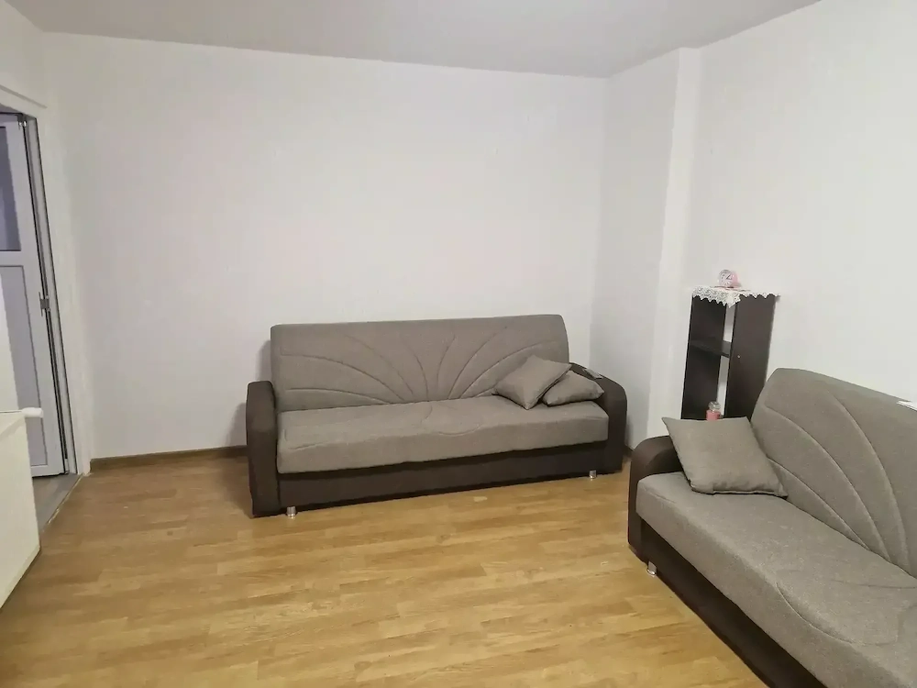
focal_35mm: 23
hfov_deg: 73.9
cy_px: 344
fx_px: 609
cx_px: 458
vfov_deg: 58.9
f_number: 1.8
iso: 500
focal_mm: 5.4
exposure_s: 1/100
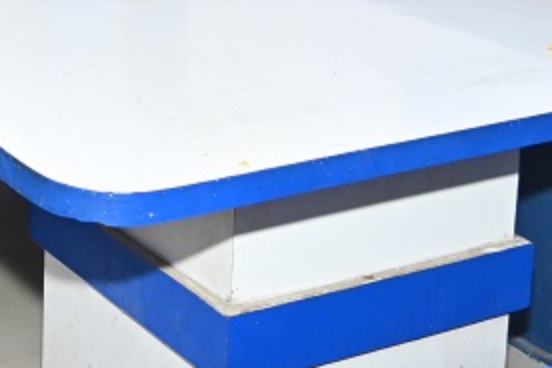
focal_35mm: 88
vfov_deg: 14.7
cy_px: -144
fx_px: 1349
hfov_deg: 22.4
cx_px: 30
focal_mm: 18
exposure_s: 1/160
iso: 1250
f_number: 3.5
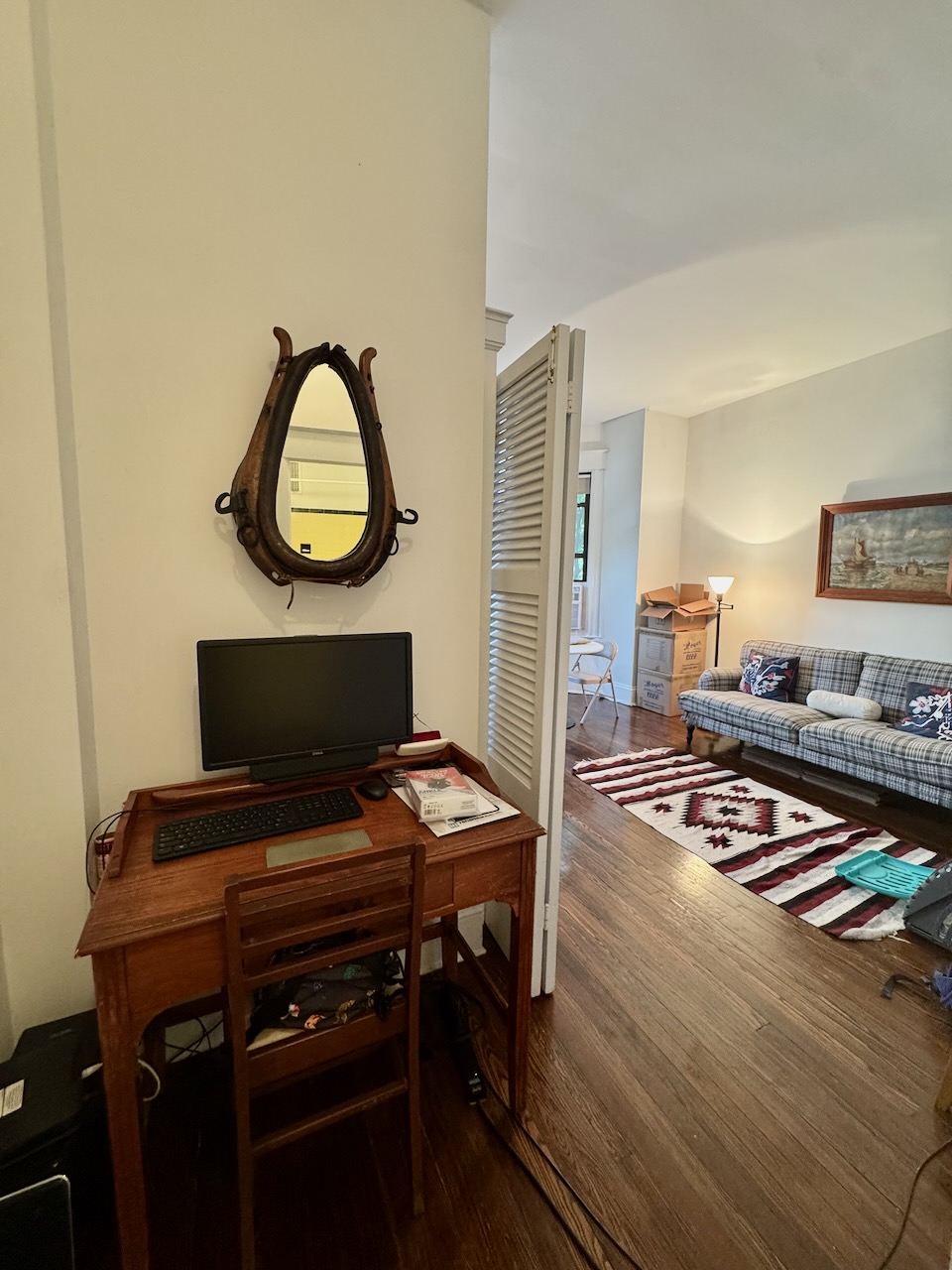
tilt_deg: -5.3
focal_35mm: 14
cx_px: 476
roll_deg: +0.3
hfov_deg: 85.7
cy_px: 635
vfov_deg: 102.1
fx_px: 513
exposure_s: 1/60
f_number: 2.2
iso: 320
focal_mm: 2.22
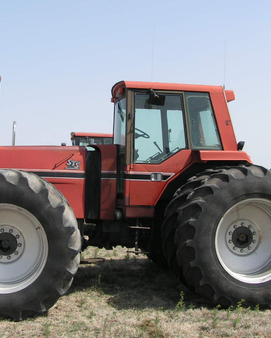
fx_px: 531
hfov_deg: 28.4
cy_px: 168
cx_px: 91
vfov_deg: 35.4
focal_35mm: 53
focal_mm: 5.8
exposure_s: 1/400
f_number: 5.6
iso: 50
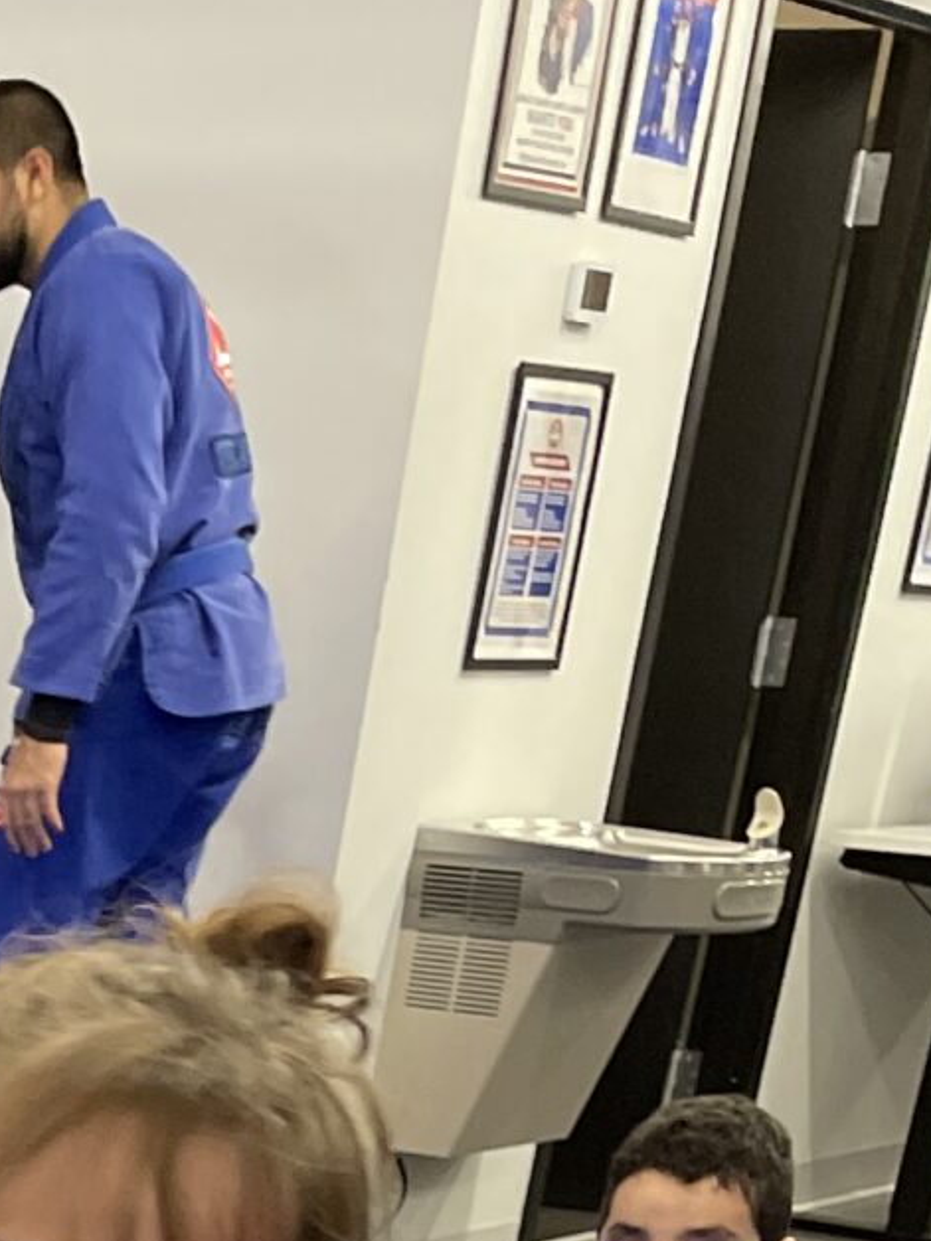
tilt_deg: -26.2
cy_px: 2393
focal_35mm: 106
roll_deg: -3.5
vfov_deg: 15.3
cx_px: -941
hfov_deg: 12.3
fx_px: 3801
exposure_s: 1/60
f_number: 1.6
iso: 160
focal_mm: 4.2
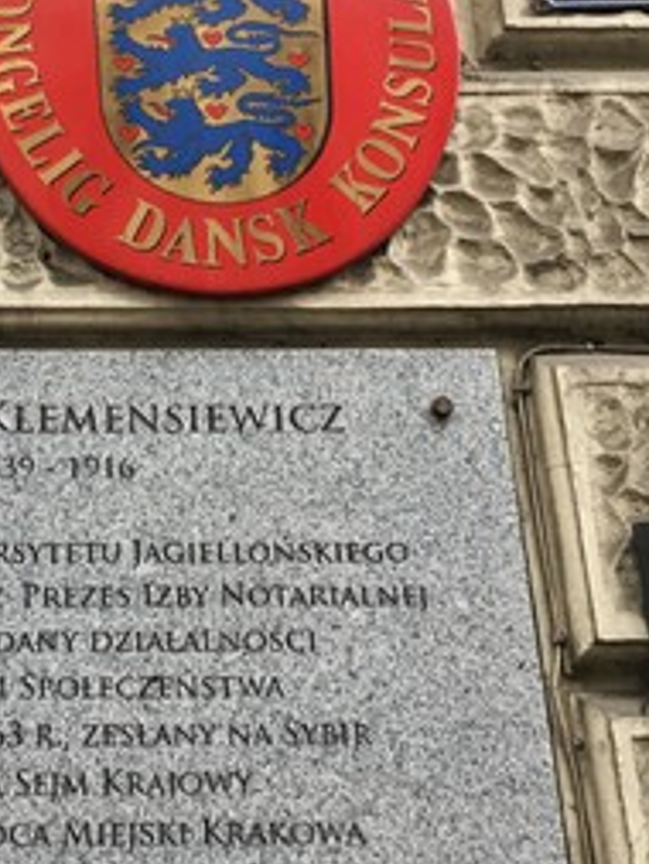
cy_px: 239
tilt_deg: +27.8
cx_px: 85
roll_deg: +0.0
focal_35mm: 63
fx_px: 1574
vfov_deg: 30.3
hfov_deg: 22.8
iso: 40
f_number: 2.2
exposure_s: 1/33
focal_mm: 4.15
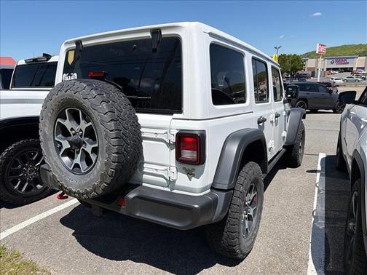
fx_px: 254
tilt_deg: -13.8
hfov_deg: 71.6
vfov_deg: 56.8
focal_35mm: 24
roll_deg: +1.7
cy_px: 138
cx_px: 184
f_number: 1.78
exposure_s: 1/6173
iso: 80
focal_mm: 6.76
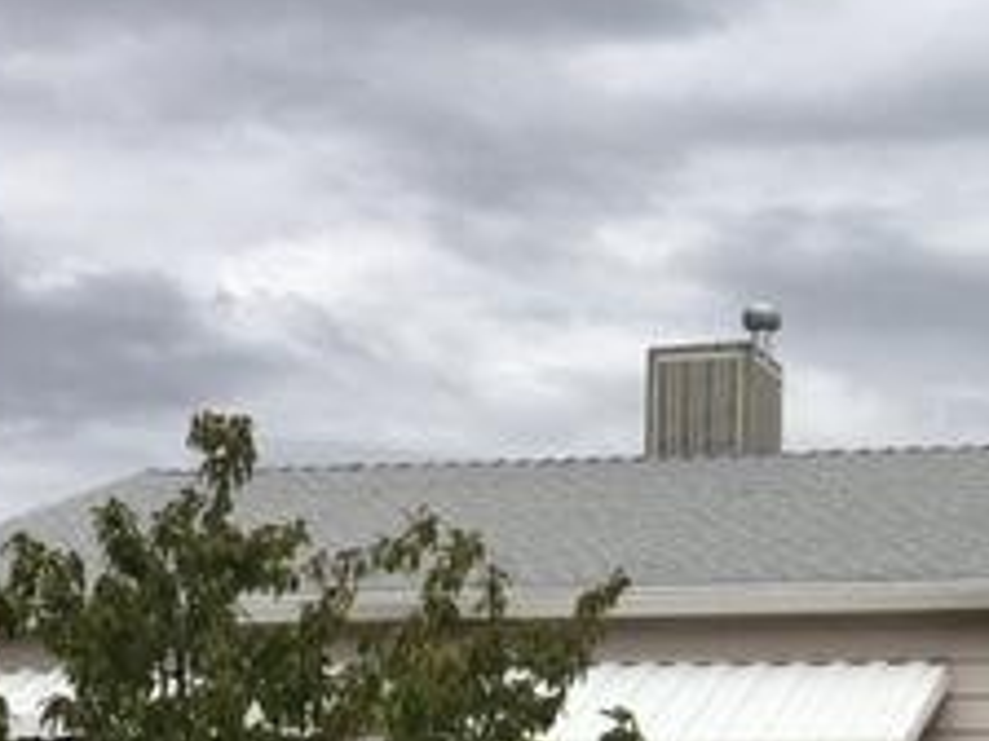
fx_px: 2371
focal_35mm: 83
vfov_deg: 17.6
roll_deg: +0.0
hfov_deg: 22.9
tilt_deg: +7.9
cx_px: 923
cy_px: 644
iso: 25
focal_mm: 4.15
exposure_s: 1/1304
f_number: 2.2
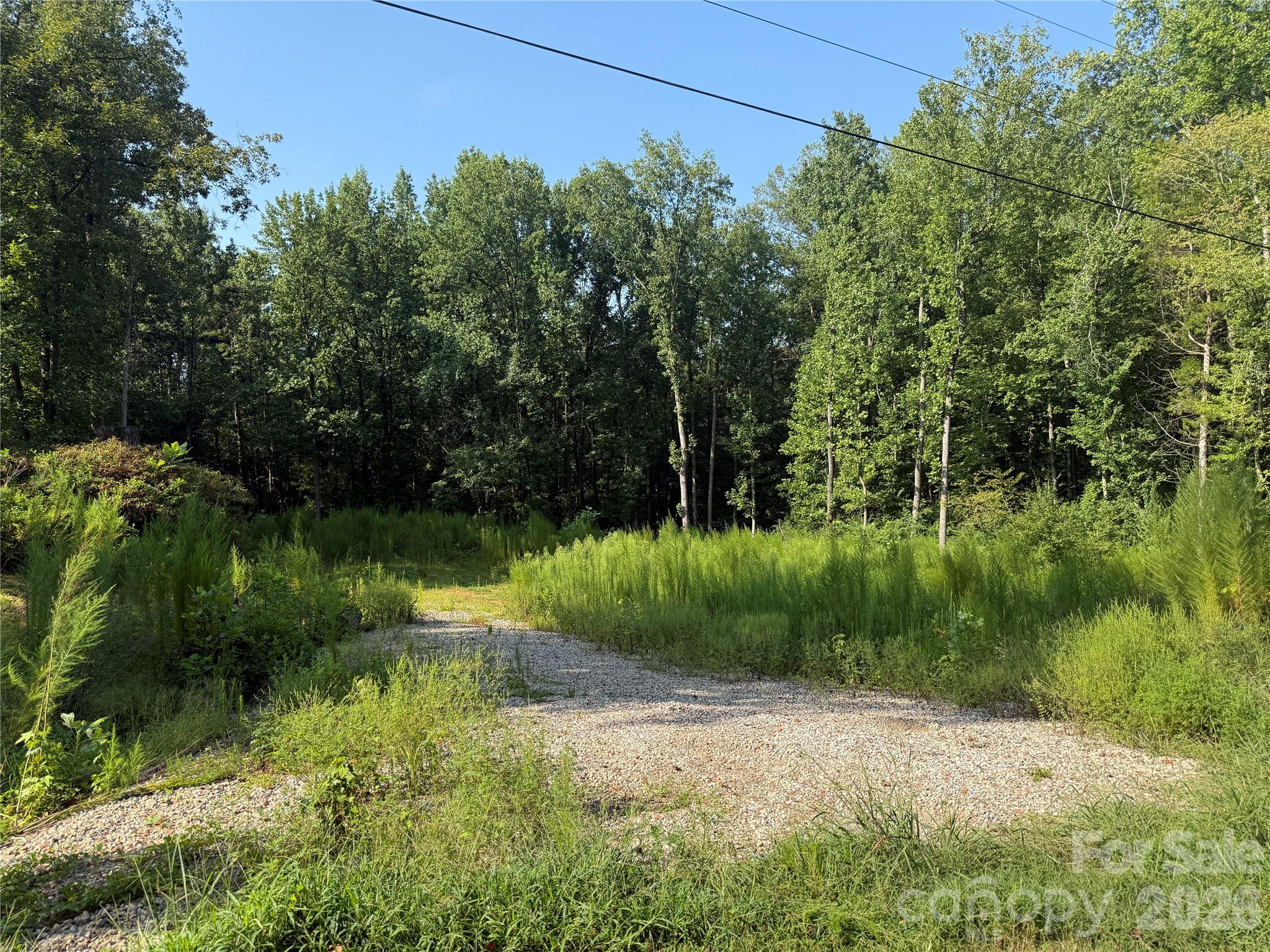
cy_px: 476
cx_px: 635
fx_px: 881
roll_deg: +1.4
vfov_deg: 56.8
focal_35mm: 24
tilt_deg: -2.2
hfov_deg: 71.6
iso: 80
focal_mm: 6.76
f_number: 1.78
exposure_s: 1/1727
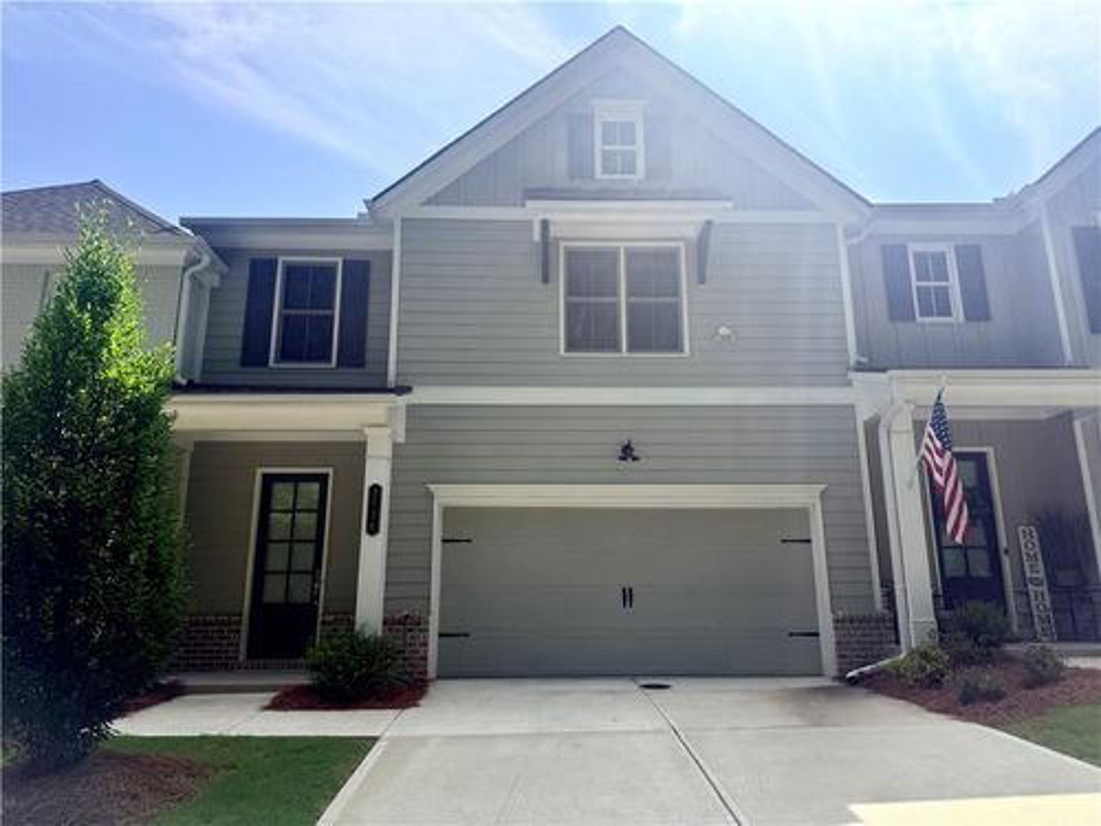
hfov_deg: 71.6
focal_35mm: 24
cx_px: 550
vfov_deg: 56.8
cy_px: 413
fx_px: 763
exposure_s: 1/4975
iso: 100
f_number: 1.78
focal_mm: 6.76
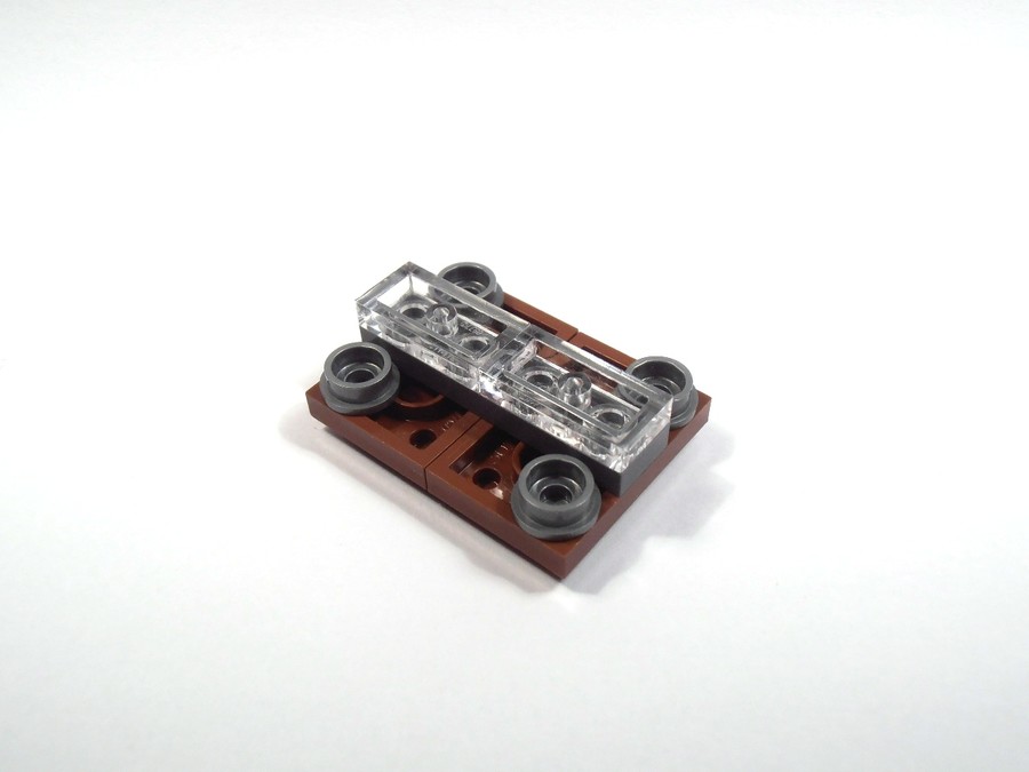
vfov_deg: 38.7
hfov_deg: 50.1
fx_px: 1100
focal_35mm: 37
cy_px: 386
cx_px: 514
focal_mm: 6.61
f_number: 3.9
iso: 80
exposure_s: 1/60
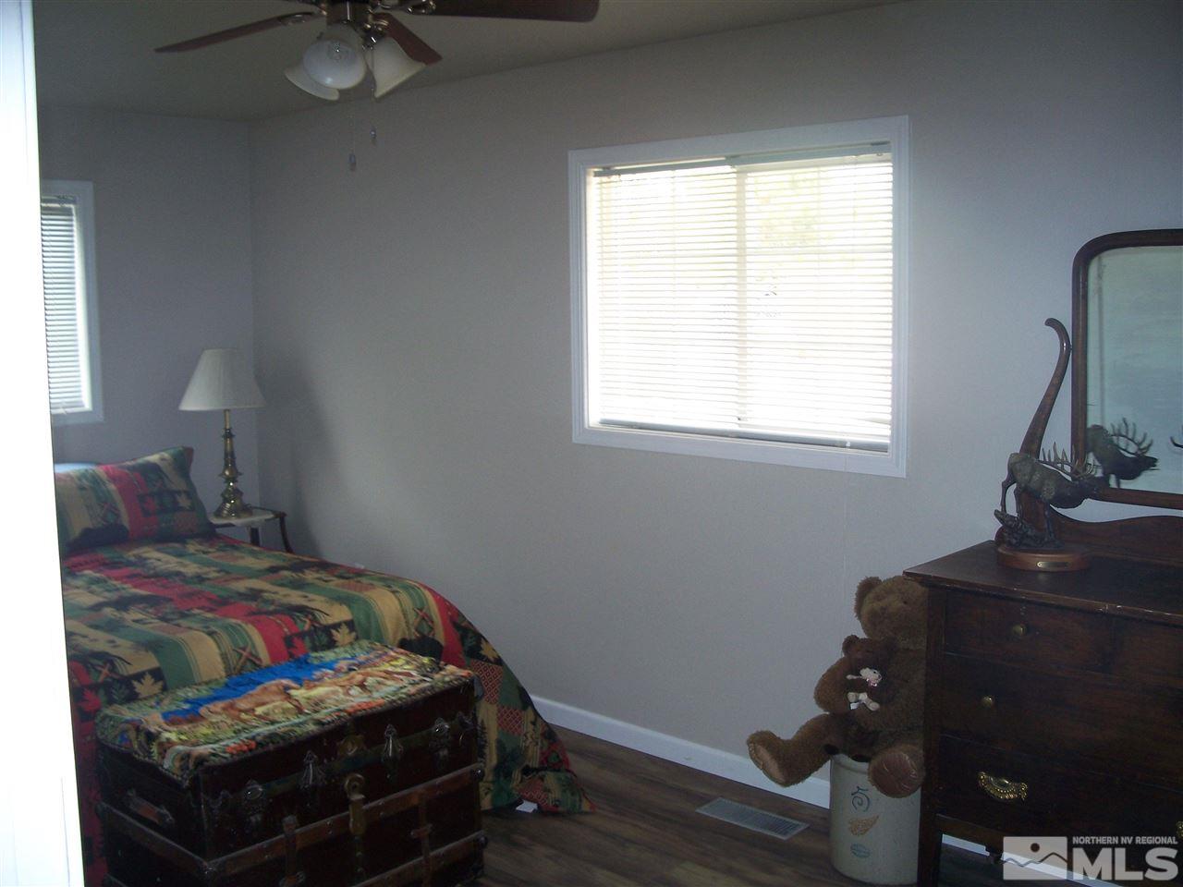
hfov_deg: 50.1
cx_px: 592
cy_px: 444
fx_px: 1264
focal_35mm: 37
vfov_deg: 38.7
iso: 125
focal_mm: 7.8
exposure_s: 1/60
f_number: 2.8
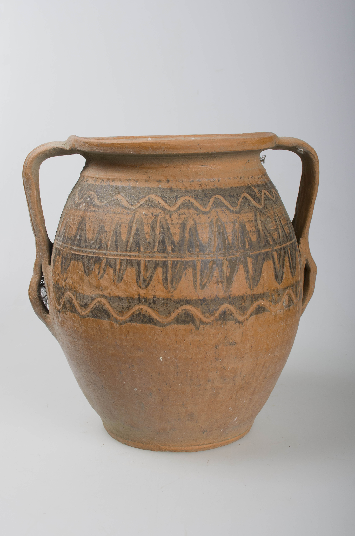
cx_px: 178
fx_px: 535
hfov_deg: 36.7
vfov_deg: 53.2
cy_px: 268
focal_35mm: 36
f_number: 7.1
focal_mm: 24
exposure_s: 1/200
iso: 100
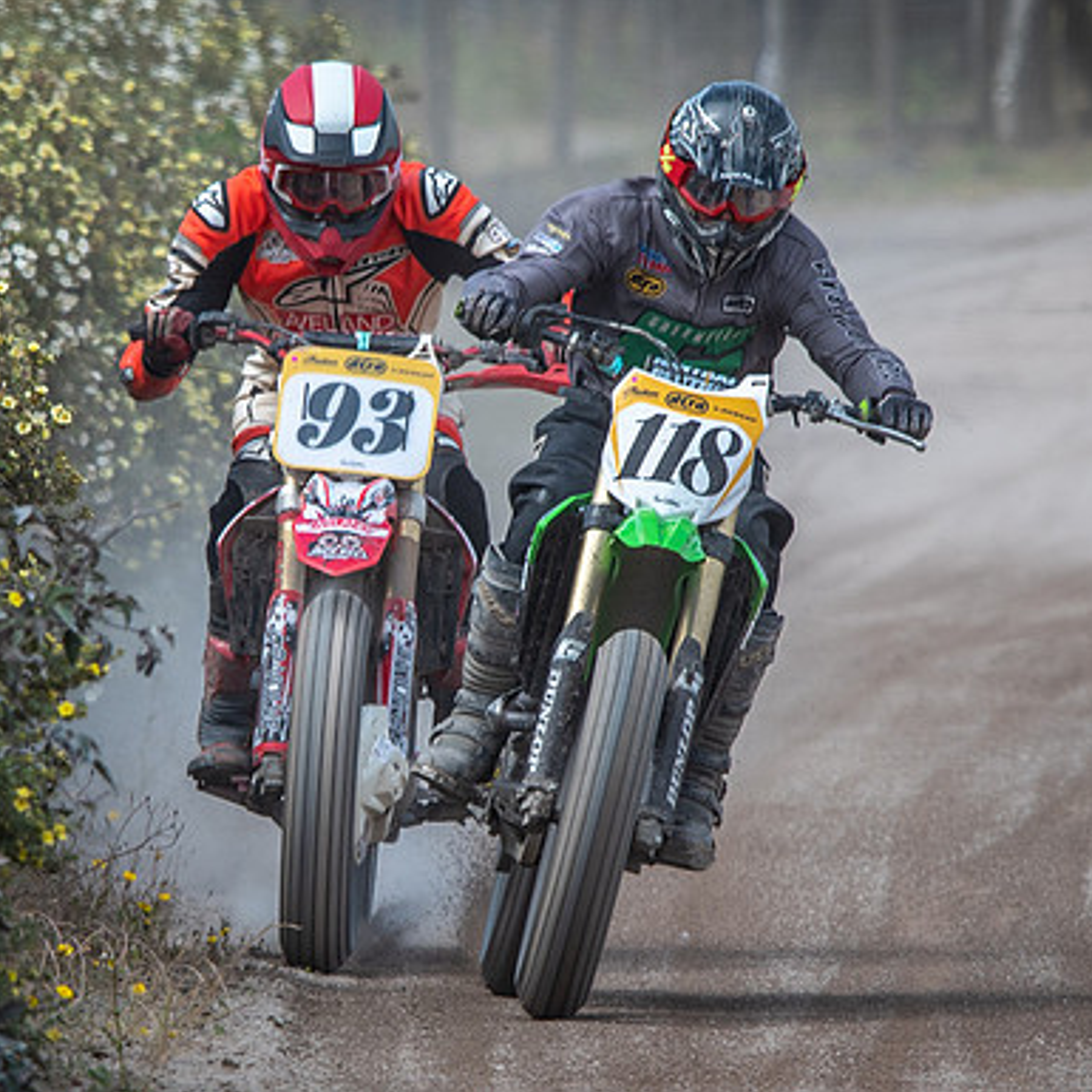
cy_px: 588
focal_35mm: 1382
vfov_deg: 1.3
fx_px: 49324
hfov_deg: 1.3
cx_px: 455
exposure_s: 1/320
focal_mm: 500
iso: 100
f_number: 8
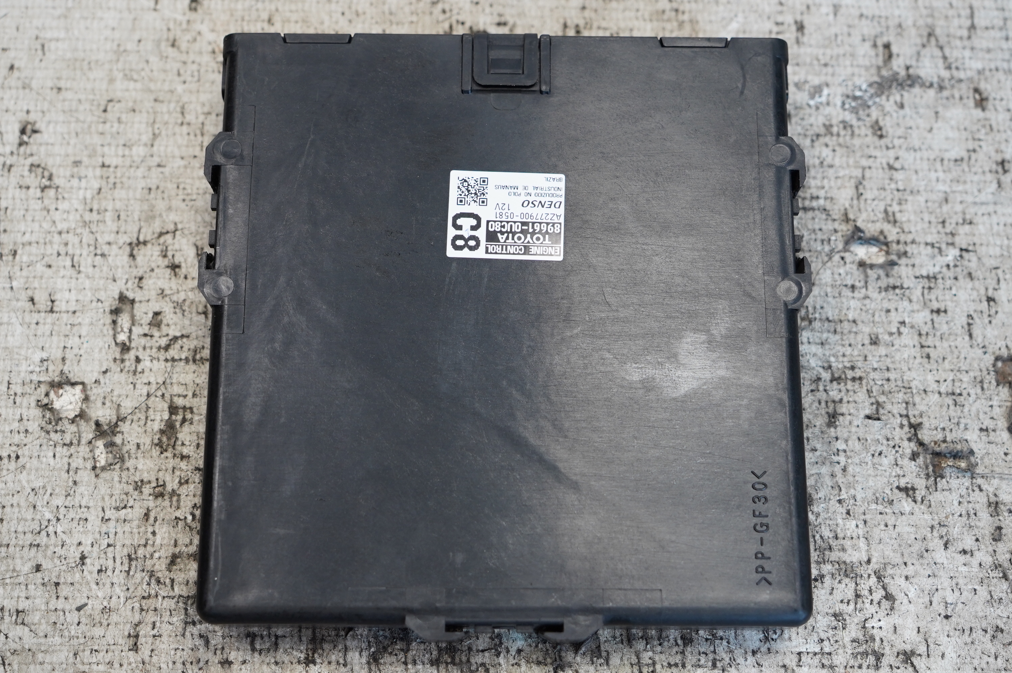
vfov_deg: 28.0
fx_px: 1348
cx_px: 506
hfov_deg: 41.1
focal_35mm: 48
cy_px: 336
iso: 640
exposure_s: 1/160
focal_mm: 32
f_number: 4
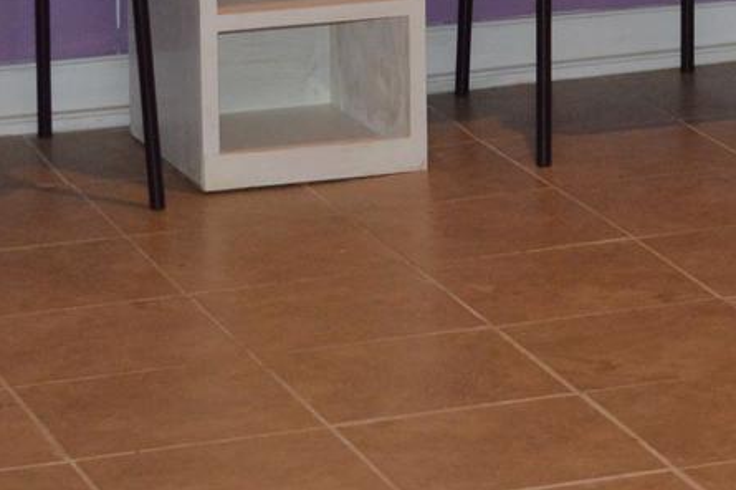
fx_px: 4515
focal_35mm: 221
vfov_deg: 6.1
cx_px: 605
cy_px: -368
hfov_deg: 9.3
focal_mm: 32
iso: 800
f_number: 4.8
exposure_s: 1/60
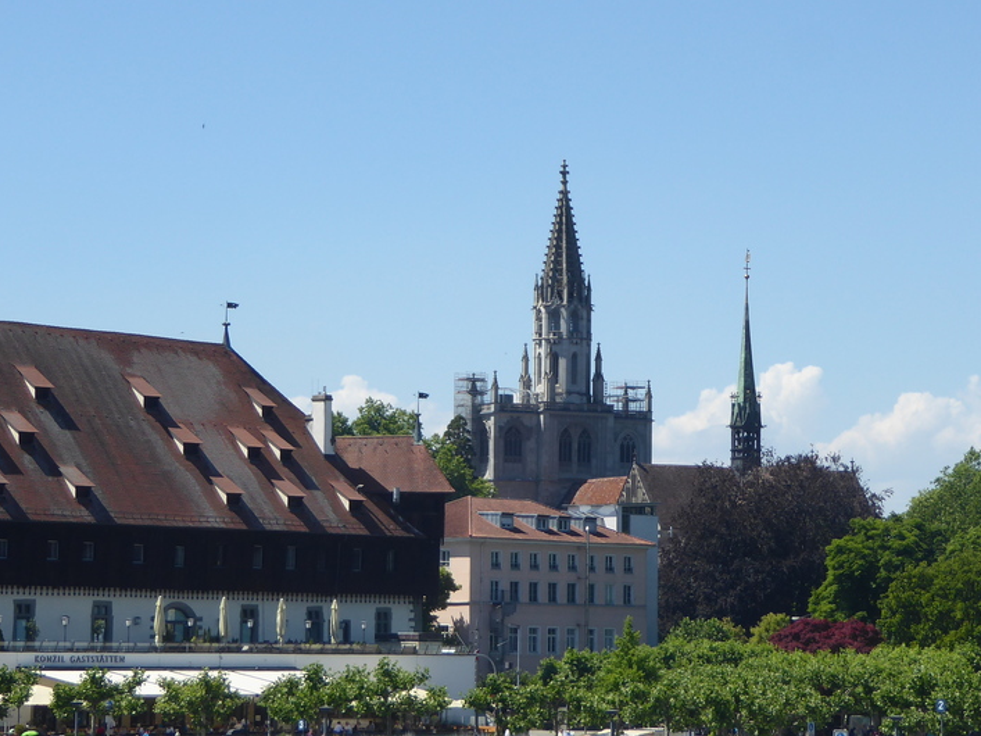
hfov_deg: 13.9
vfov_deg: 10.4
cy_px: 474
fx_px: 4024
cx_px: 504
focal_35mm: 142
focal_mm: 16.1
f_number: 4.9
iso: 80
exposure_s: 1/400
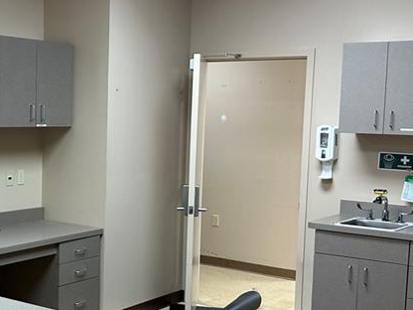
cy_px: 195
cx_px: 82
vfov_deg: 22.9
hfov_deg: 29.6
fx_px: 764
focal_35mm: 64
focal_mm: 5.7
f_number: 1.5
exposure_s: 1/60
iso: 80
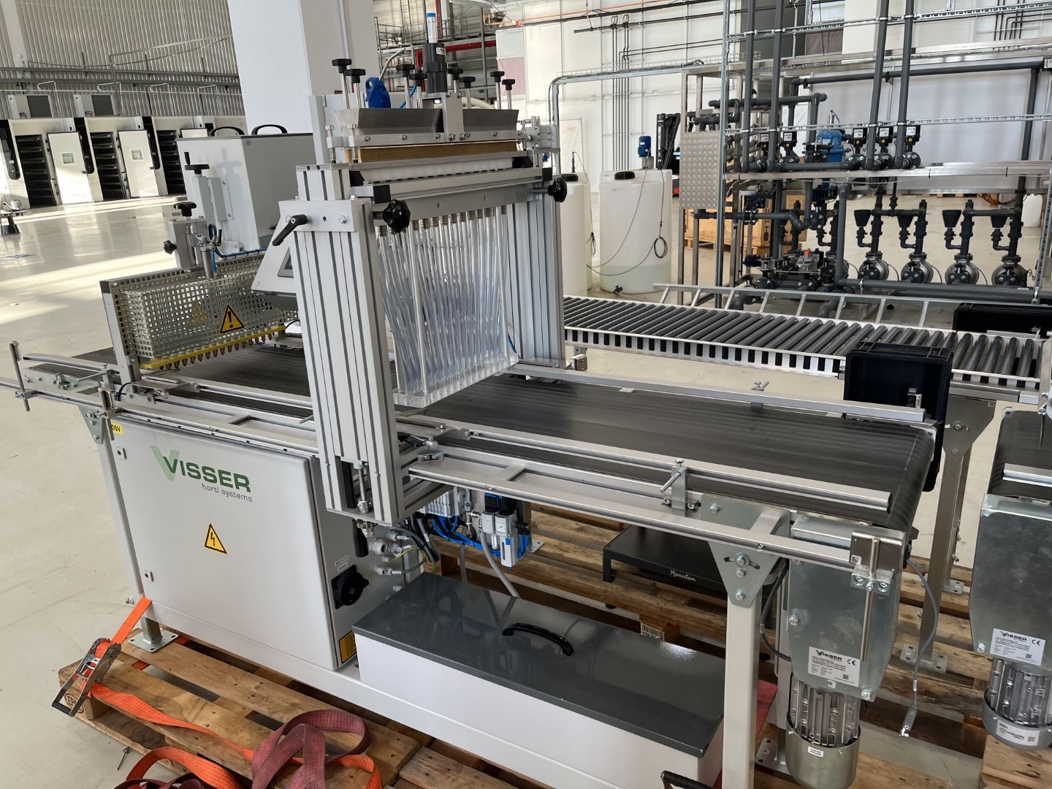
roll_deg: +3.4
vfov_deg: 53.1
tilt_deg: -17.5
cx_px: 526
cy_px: 394
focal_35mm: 26
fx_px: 790
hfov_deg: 67.3
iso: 64
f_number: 1.6
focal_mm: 5.1
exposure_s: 1/135
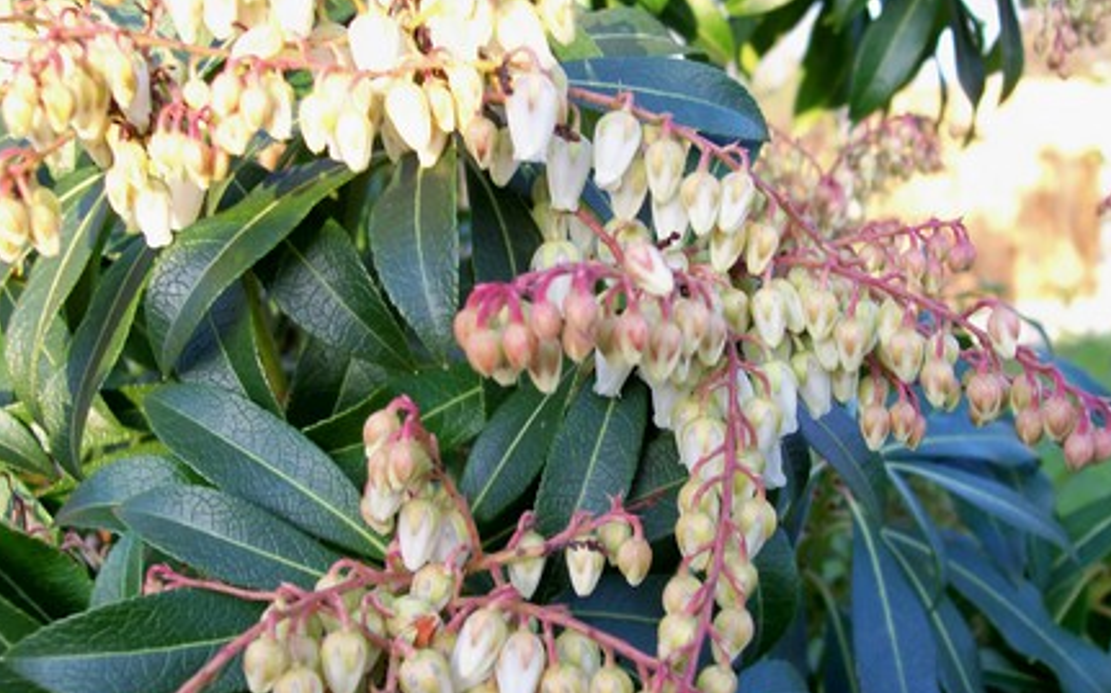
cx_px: 554
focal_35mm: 39
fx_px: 1180
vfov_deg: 32.7
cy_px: 363
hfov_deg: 50.4
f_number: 2.7
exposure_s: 1/89.6
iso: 80
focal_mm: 6
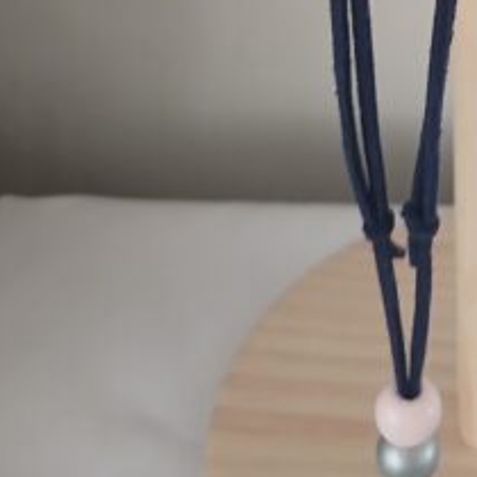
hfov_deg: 18.6
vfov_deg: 15.8
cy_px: -427
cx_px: 477
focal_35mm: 91
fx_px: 1419
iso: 250
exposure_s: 1/33.3
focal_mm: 3.98
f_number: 1.8
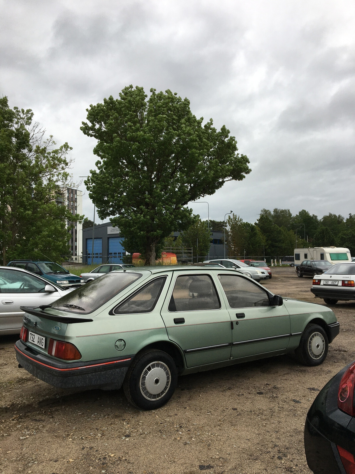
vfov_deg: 61.7
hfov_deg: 48.2
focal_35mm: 29
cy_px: 237
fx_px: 397
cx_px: 178
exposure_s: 1/264
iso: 25
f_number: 2.2
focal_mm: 4.15
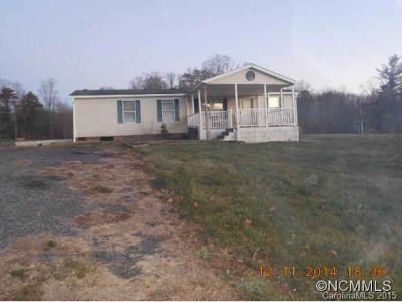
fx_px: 349
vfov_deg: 46.9
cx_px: 201
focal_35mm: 30
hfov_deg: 59.9
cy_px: 151
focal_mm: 5.3
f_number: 3.8
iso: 1000
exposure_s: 1/25
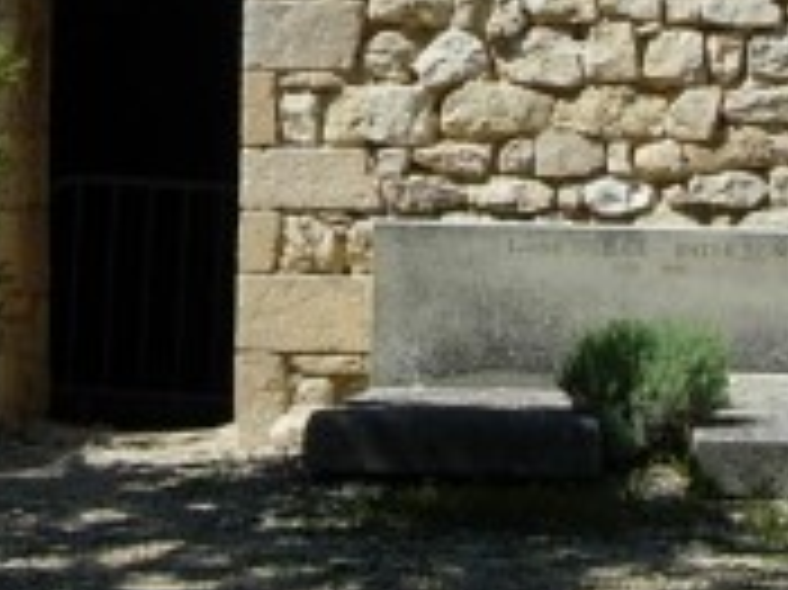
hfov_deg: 14.2
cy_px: -203
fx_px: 3162
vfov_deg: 10.4
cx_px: 401
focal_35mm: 139
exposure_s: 1/745
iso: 64
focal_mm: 7.8
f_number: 4.8
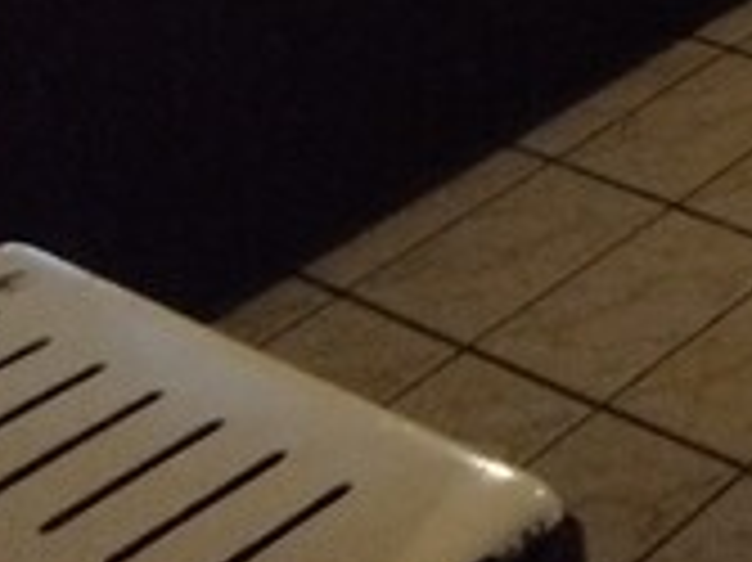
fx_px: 2127
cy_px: -809
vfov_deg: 12.0
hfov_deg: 14.4
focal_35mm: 98
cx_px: 1738
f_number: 2.2
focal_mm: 1.65
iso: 370
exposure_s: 1/14.3
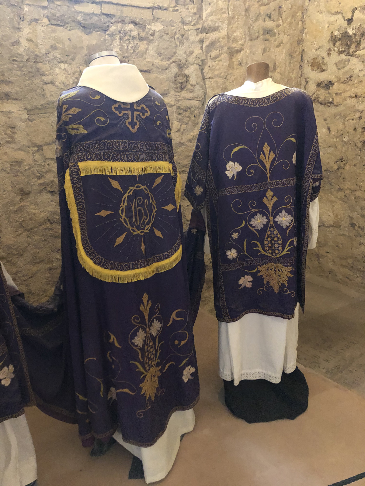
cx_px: 182
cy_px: 243
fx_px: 394
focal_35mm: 28
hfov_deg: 49.7
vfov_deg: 63.4
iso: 160
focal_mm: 4
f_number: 1.8
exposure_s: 1/4
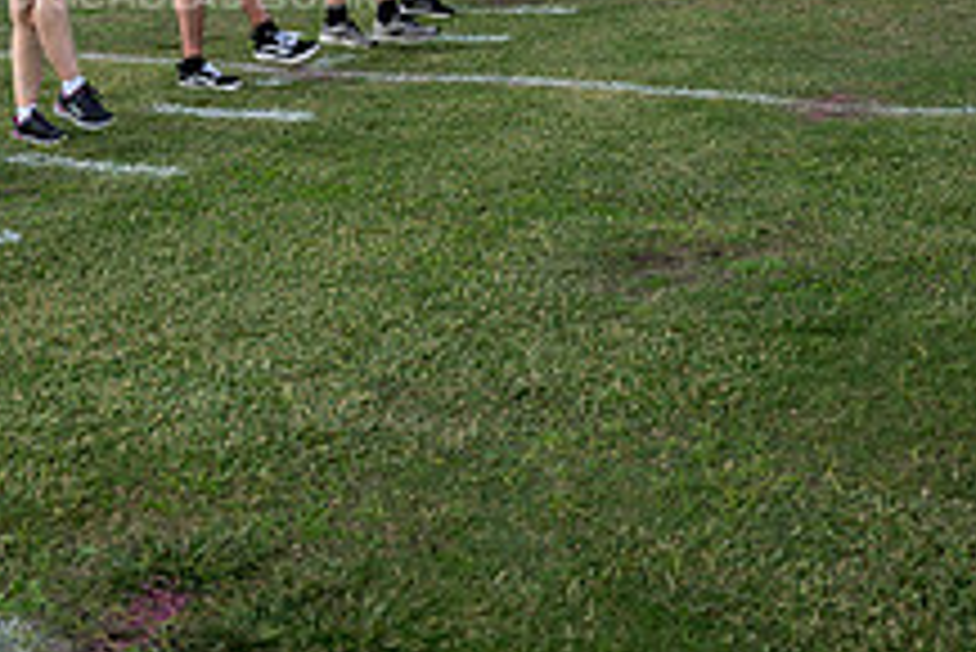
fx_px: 1736
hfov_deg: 30.6
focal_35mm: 64
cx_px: 193
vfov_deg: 19.5
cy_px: -205
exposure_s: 1/1250
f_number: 2.8
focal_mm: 24
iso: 125
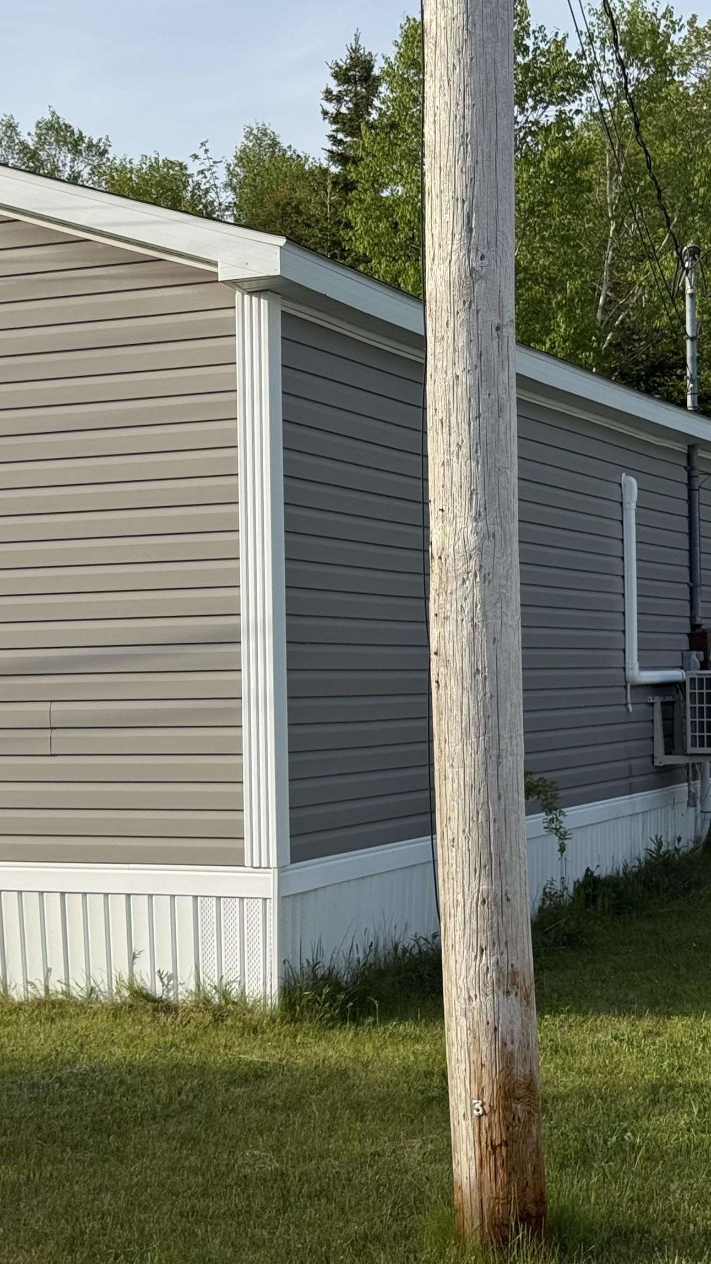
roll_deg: +1.3
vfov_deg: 30.2
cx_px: 78
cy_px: 631
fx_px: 2346
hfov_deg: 17.0
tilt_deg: +1.0
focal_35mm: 70
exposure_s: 1/3891
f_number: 1.78
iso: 64
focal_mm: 6.76
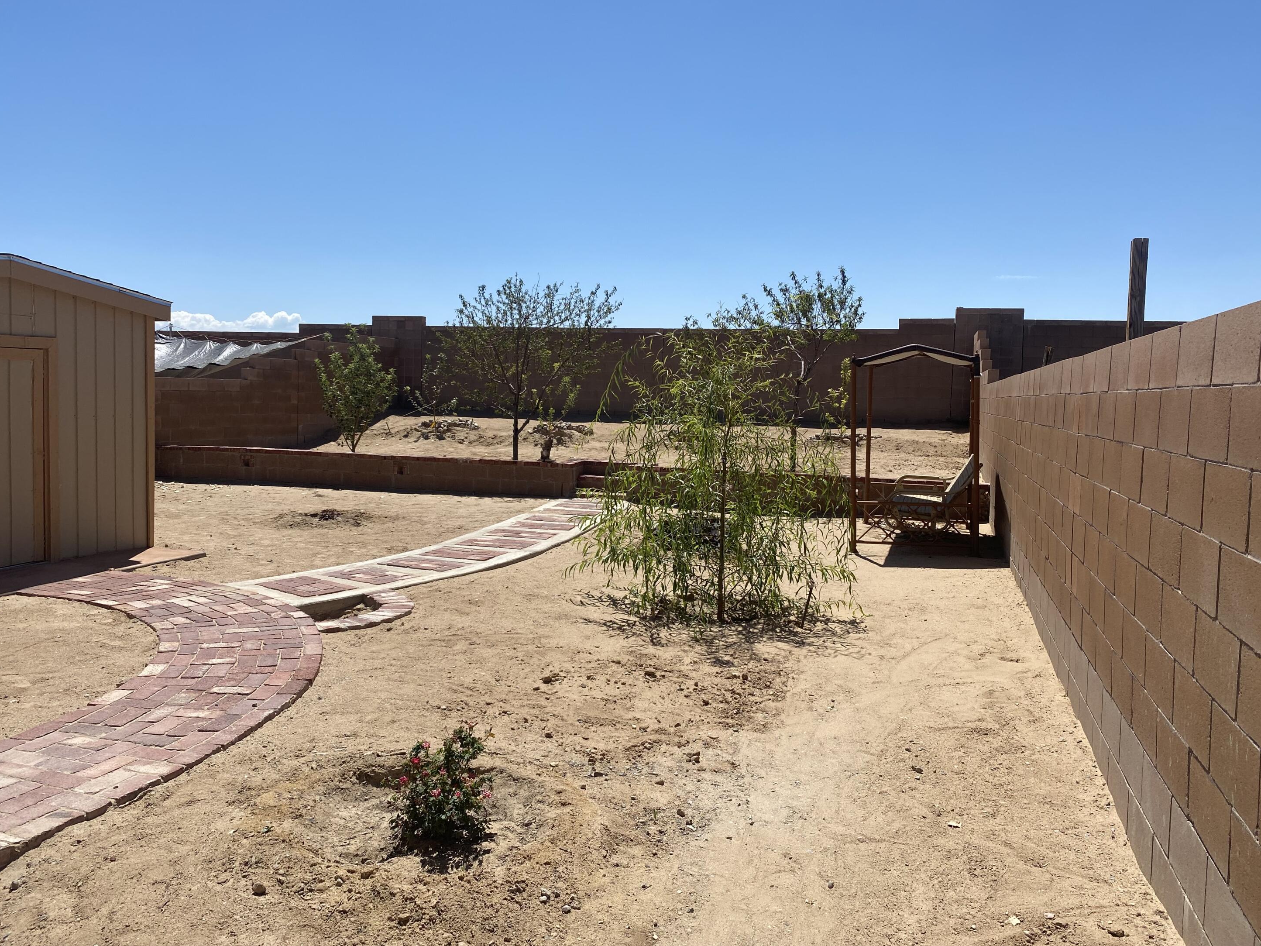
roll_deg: -1.7
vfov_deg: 51.3
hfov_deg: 65.3
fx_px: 984
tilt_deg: -5.3
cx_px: 622
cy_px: 455
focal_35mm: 27
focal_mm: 4.25
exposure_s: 1/4444
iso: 32
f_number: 1.8
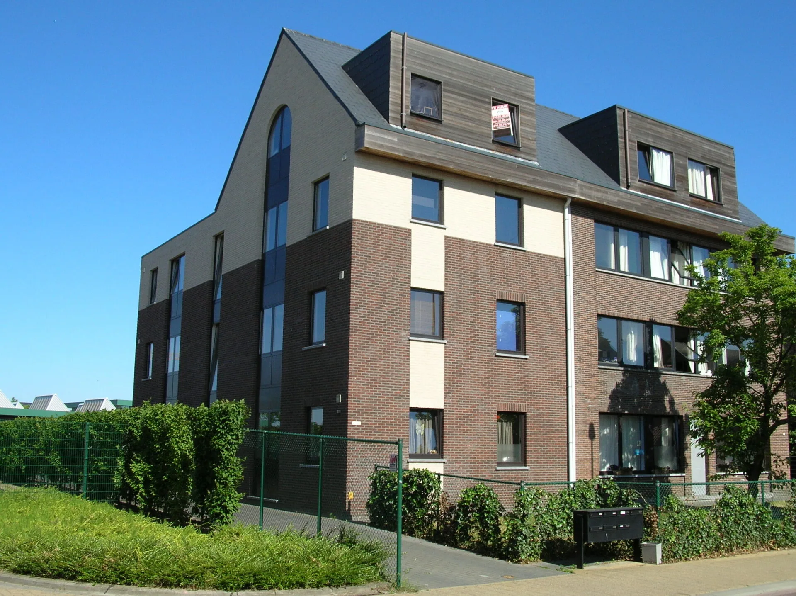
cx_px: 398
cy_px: 298
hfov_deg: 51.4
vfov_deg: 39.6
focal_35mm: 36
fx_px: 827
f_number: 3.7
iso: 50
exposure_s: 1/564
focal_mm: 6
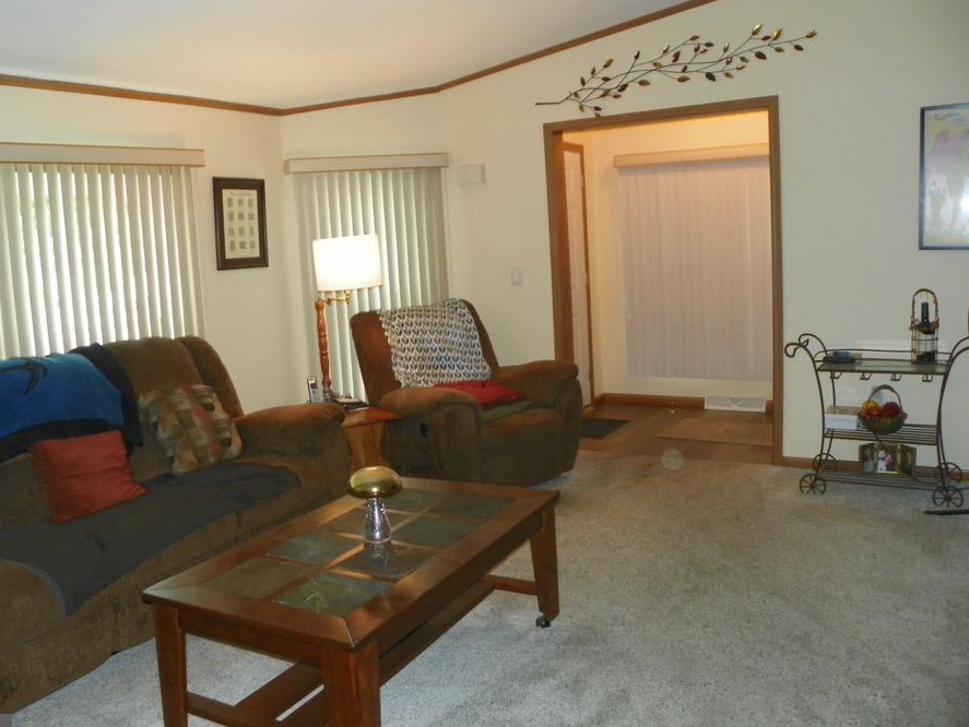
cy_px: 339
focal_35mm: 30
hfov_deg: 59.8
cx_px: 435
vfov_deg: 46.8
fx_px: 840
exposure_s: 1/30
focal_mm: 4.6
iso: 200
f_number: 2.8
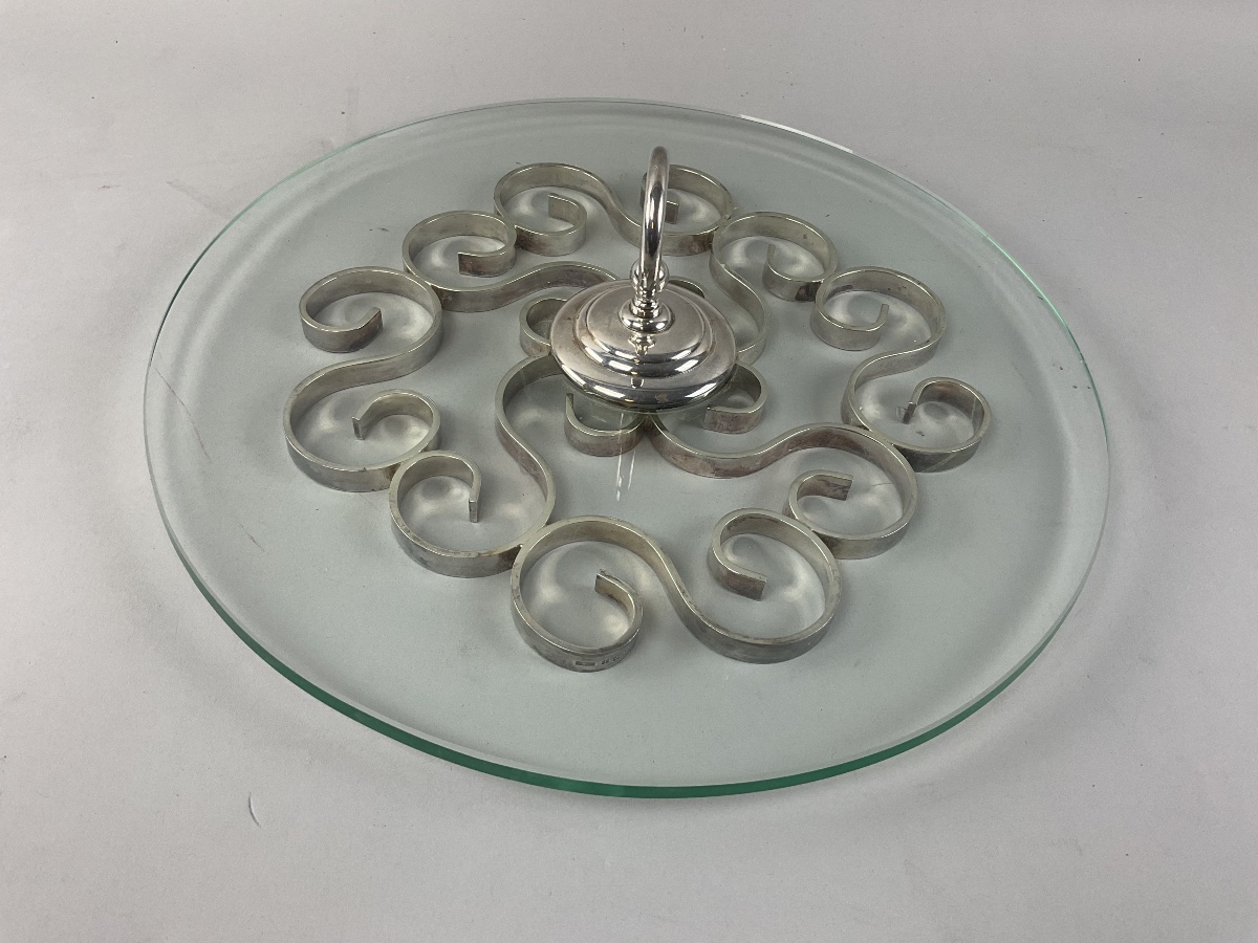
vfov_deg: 48.2
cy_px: 472
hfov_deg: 61.7
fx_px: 1054
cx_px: 629
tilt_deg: -48.9
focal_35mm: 29
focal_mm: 3
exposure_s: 1/100
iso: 40
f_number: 1.8
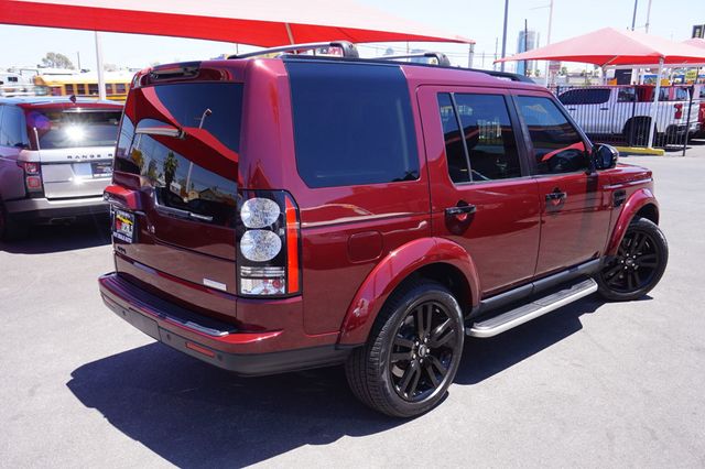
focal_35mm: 30
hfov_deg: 62.0
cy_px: 234
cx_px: 352
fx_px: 587
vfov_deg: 43.6
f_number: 9
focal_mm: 20
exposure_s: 1/80
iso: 100
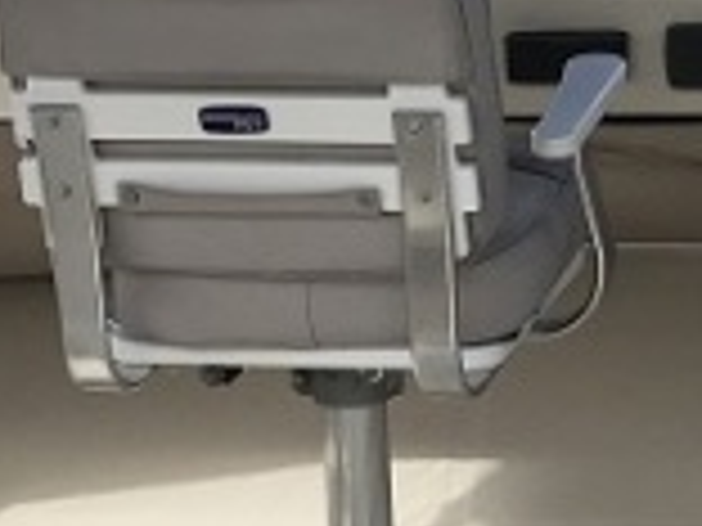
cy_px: 121
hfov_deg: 13.5
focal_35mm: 144
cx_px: 747
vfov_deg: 10.3
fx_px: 2920
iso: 20
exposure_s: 1/1996
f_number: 1.8
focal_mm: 3.99
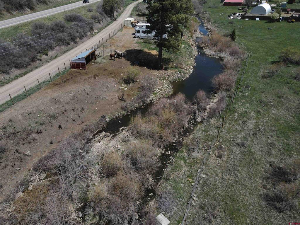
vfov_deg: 56.8
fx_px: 208
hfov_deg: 71.6
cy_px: 112
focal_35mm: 24
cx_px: 150
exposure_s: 1/1000
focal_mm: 4.5
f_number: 2.8
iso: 100
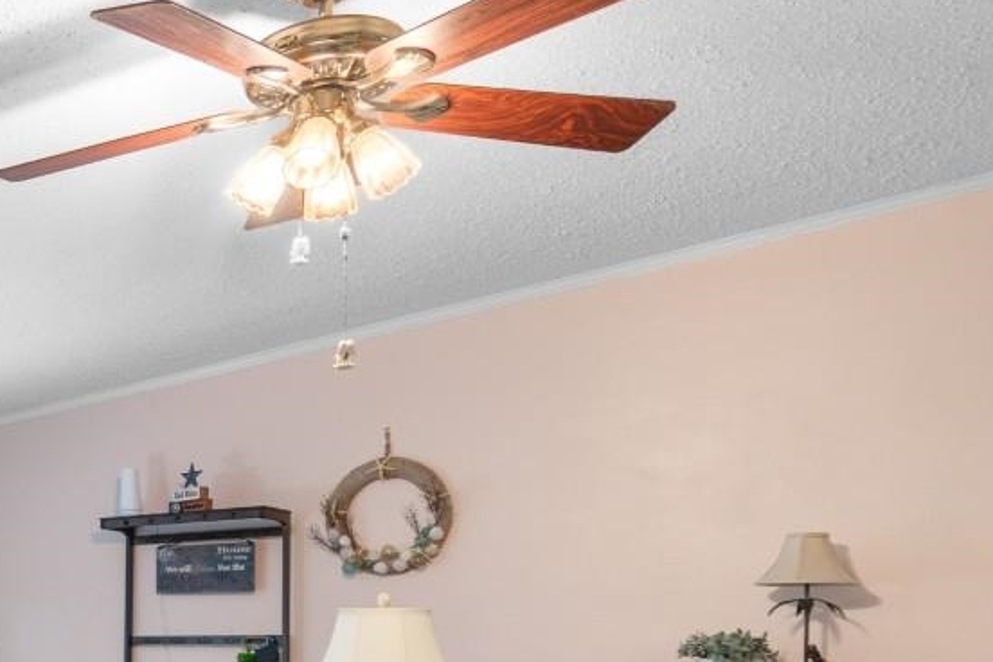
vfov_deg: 28.8
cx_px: -297
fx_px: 1214
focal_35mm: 44
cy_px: 646
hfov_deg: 33.0
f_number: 4.5
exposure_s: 1/10
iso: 100
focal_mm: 10
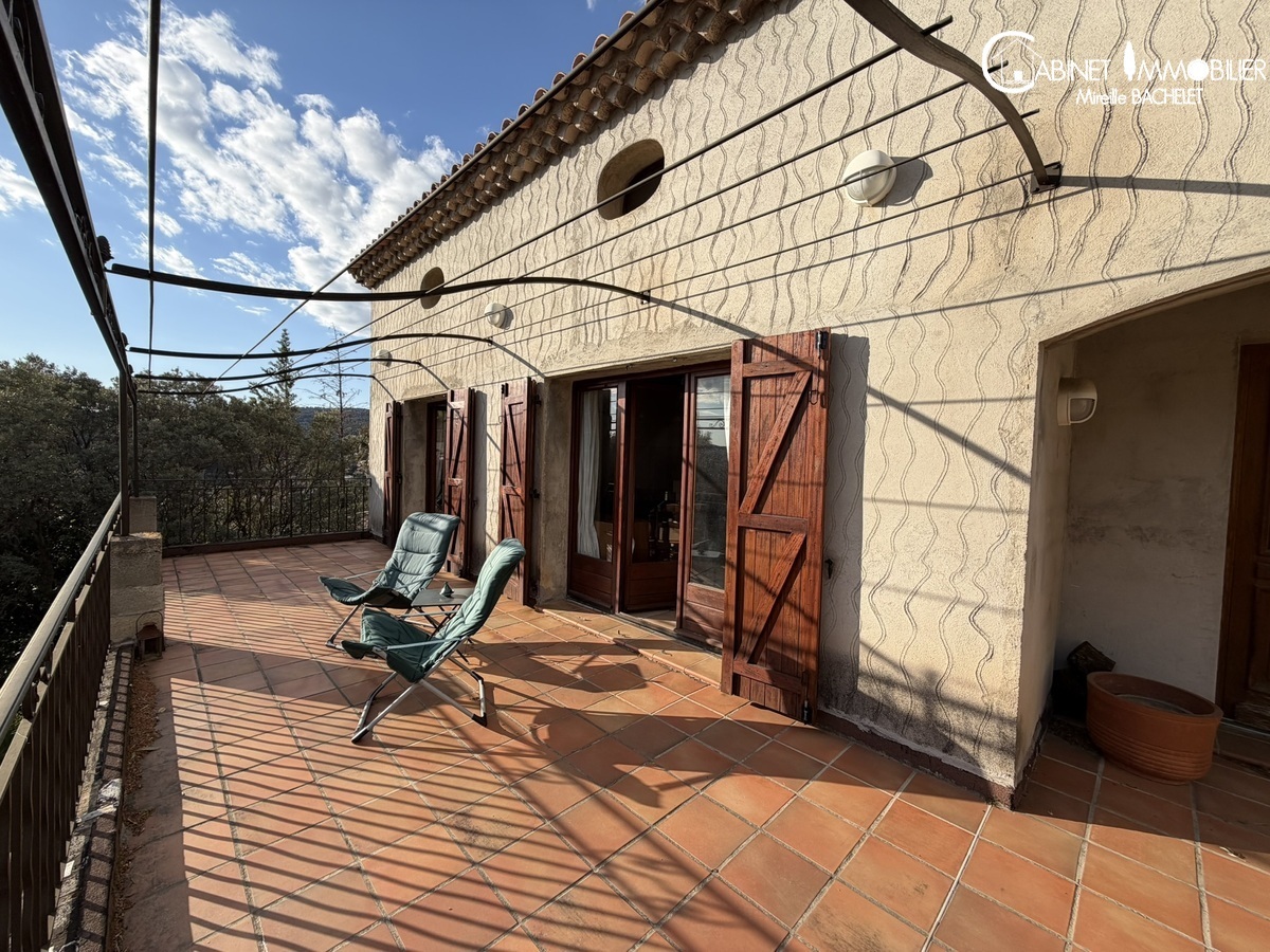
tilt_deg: -1.3
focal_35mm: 14
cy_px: 476
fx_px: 514
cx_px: 635
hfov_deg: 102.1
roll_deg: -1.7
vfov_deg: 85.7
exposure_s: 1/799
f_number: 2.2
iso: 20
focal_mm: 2.22
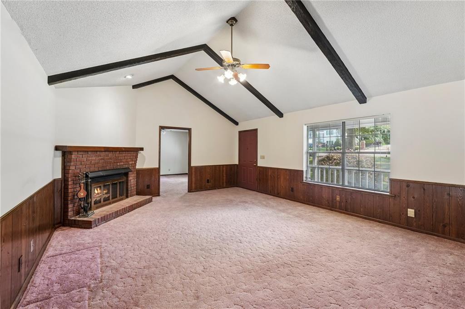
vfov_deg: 78.4
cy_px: 154
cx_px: 232
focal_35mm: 15
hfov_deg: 101.6
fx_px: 190
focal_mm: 14.7
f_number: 8
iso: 320
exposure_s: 1/6
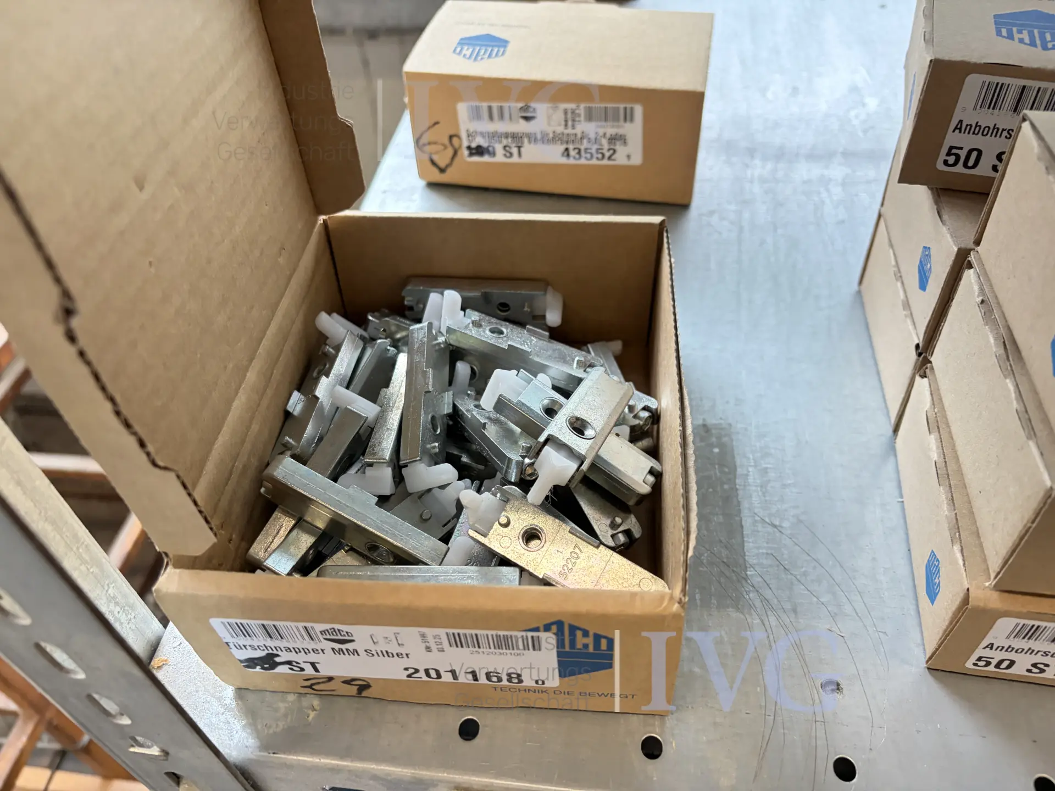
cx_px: 528
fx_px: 792
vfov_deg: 53.1
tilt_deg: -47.0
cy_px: 396
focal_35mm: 26
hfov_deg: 67.3
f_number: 1.6
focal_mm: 5.96
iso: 320
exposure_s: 1/60
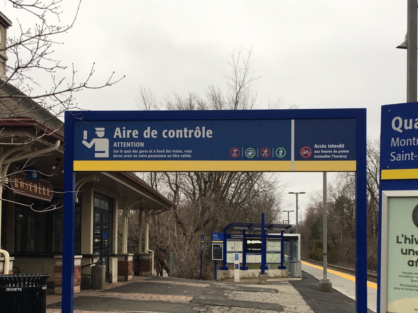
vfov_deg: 28.3
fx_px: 616
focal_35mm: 51
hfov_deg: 37.5
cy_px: 221
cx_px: 199
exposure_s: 1/60
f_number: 2.2
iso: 25
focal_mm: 4.15
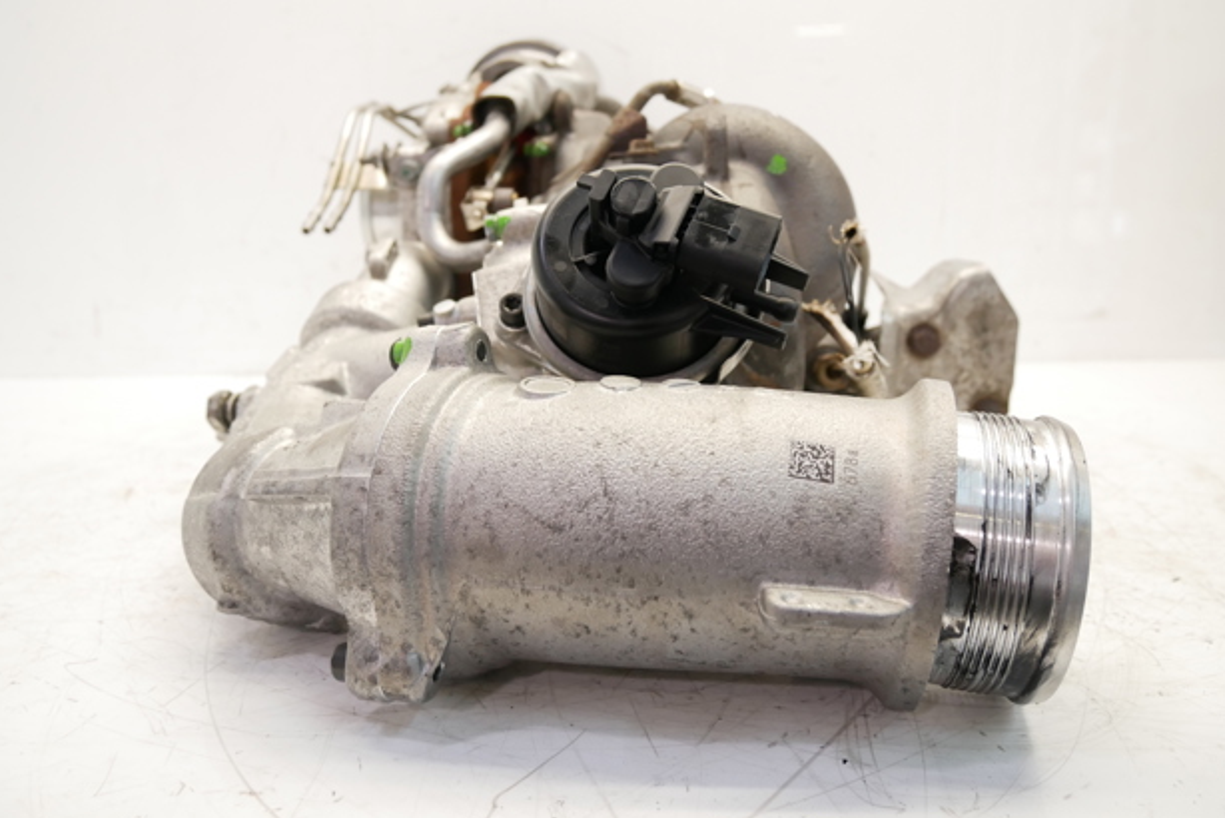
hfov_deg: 69.4
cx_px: 611
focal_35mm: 26
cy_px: 365
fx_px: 885
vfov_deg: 49.5
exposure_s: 1/60
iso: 640
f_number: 4
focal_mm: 12
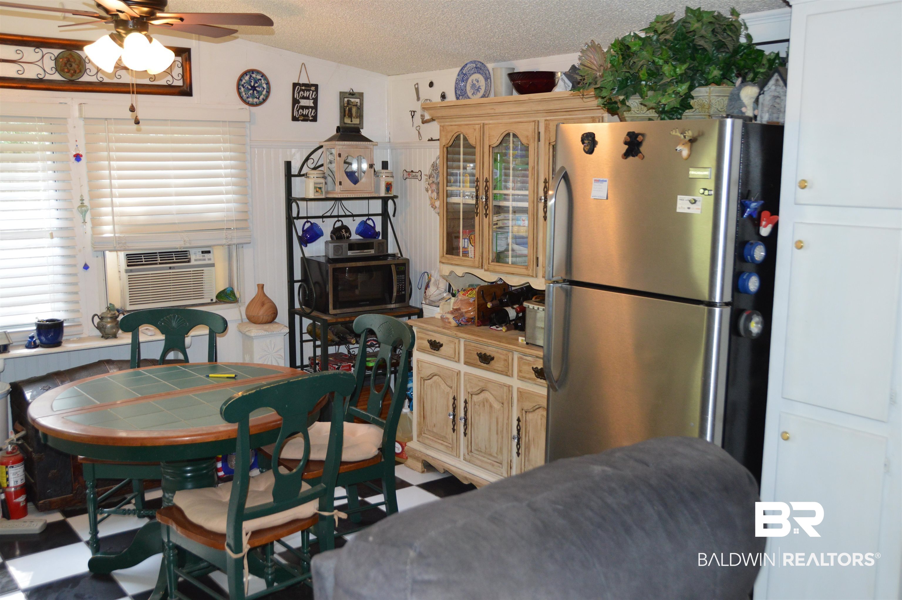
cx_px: 451
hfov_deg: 57.3
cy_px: 300
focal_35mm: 33
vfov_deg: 39.9
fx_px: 826
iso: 1000
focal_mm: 22
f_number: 3.8
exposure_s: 1/60
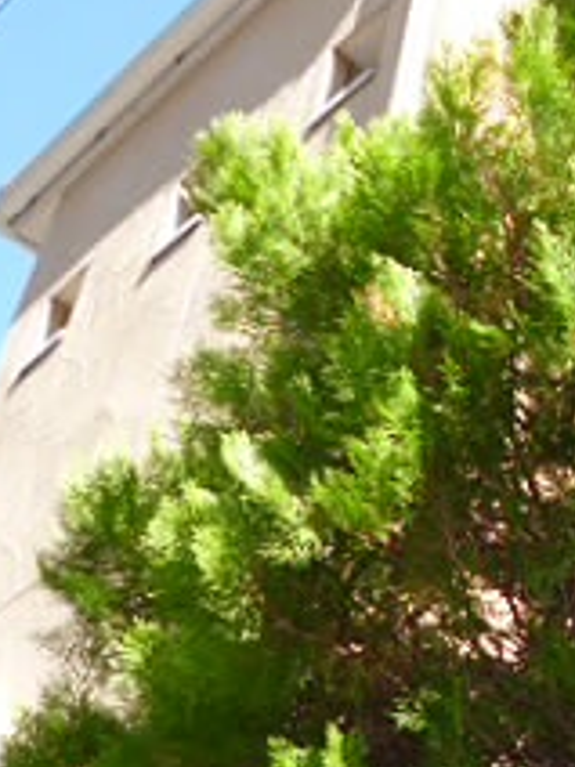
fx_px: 1506
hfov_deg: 20.9
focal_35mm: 68
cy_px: 217
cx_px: 571
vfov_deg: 28.2
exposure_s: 1/400
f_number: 2.5
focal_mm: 4.3
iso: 100
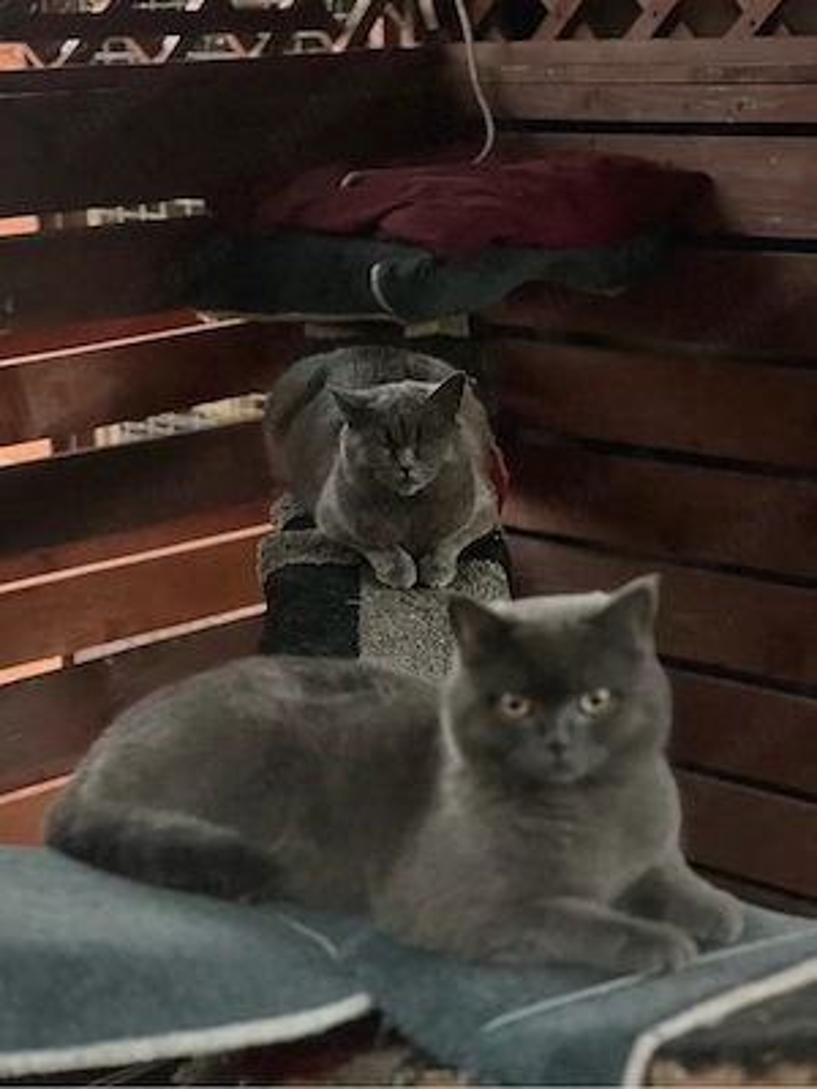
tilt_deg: -12.5
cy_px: 544
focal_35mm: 77
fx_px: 2423
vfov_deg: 25.3
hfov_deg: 19.1
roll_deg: +1.7
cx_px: 408
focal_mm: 9
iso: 2000
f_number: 2.8
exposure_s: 1/15
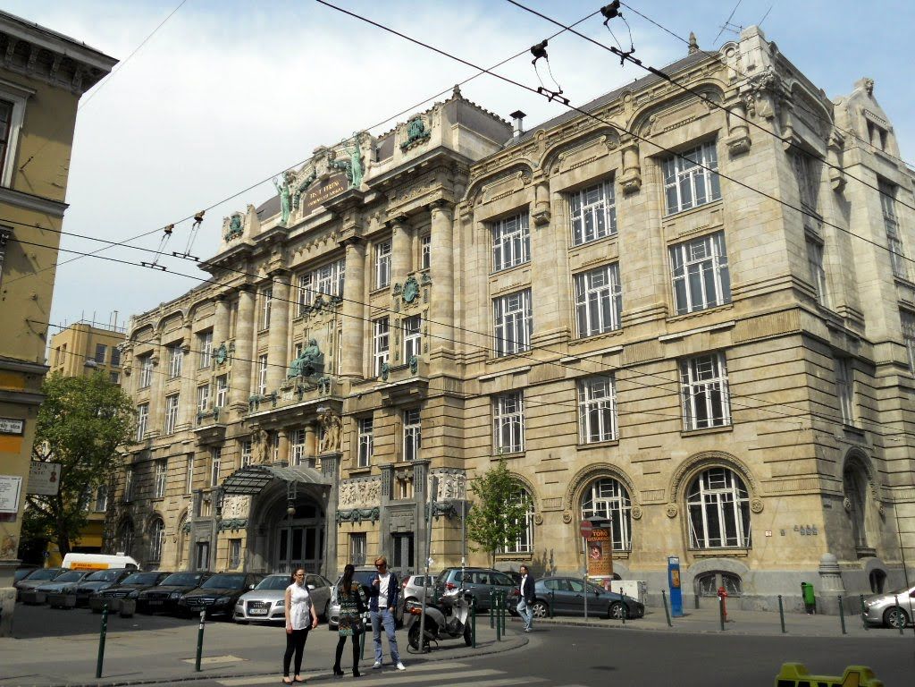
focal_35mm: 32
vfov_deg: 44.2
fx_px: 846
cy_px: 344
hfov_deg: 56.8
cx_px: 458
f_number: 3.5
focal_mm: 5.8
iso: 80
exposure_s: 1/1500
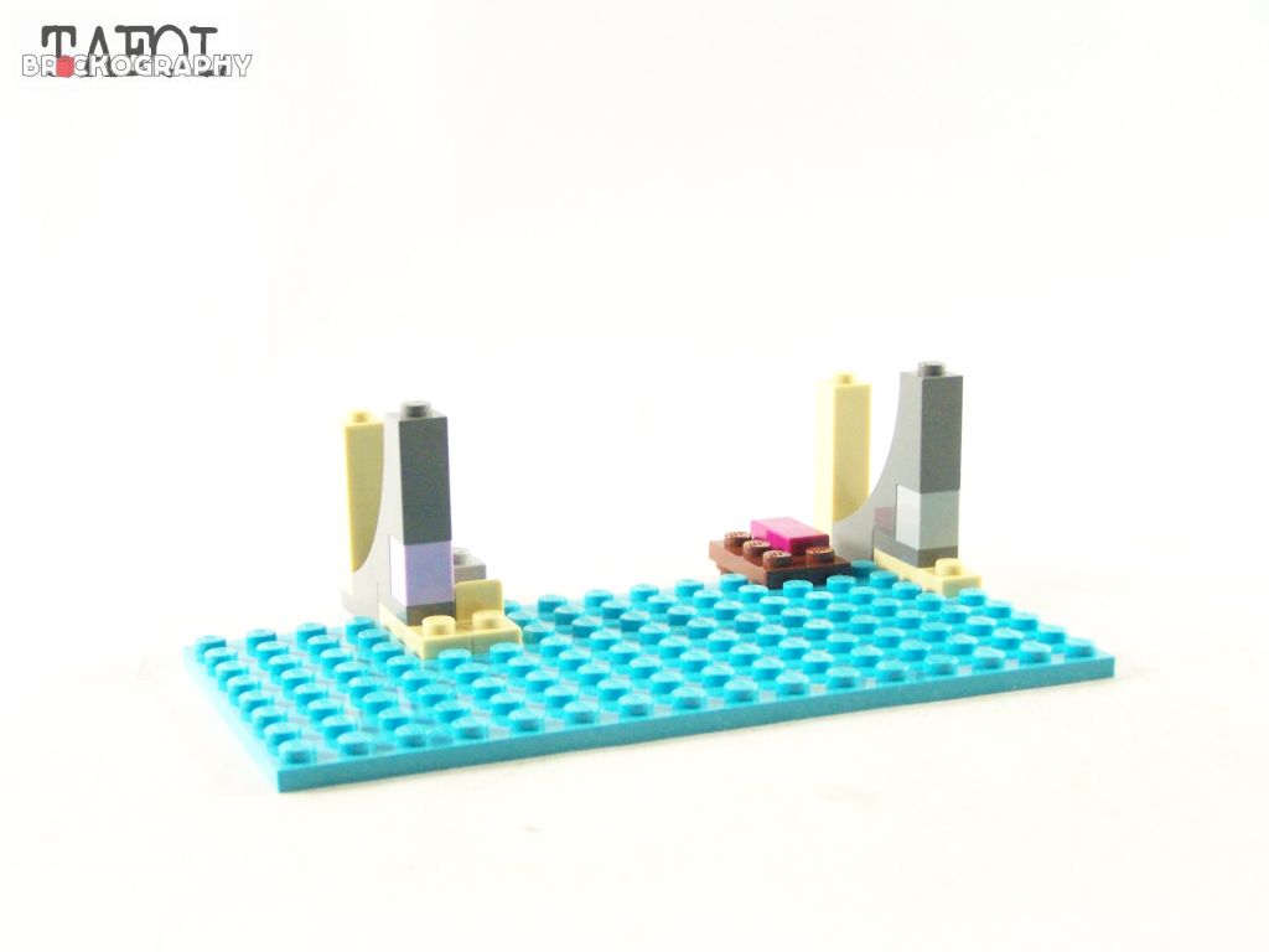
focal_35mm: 67
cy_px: 476
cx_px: 634
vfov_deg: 21.9
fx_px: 2456
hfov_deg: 29.0
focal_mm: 11.1
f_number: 3.2
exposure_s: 1/60
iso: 400
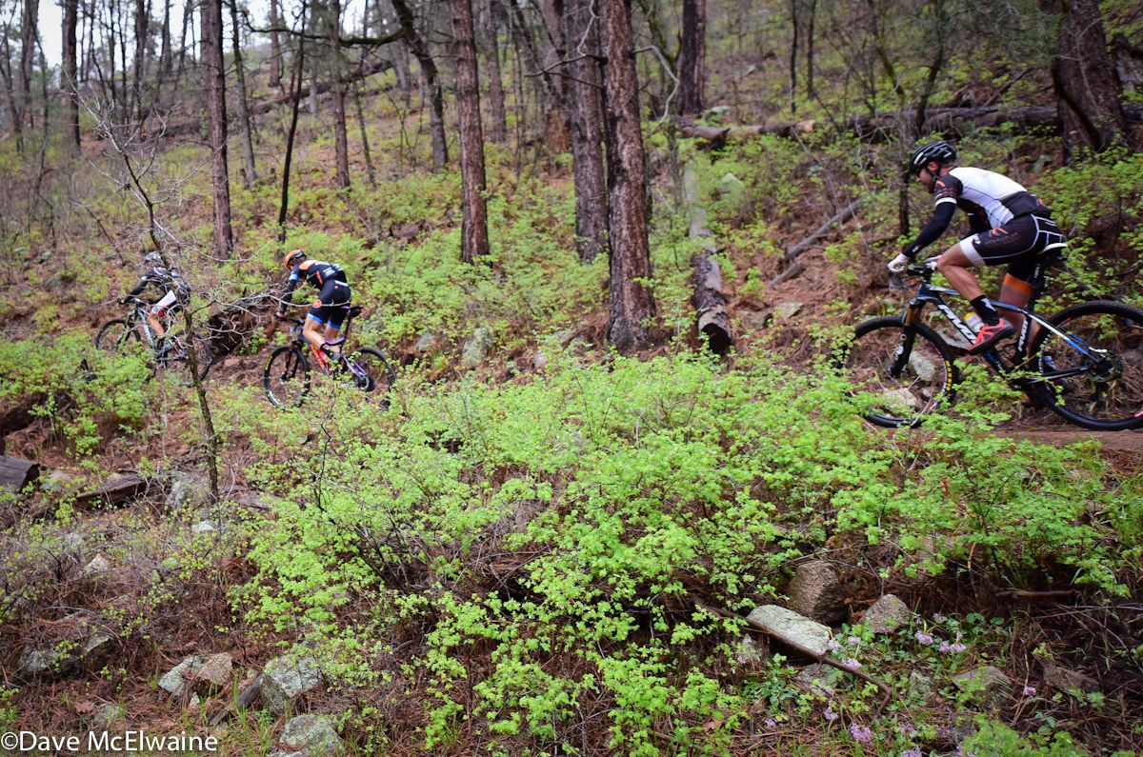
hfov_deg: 76.2
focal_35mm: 23
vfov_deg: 54.9
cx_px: 572
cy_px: 378
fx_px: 729
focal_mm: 23
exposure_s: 1/640
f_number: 2.8
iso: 1100
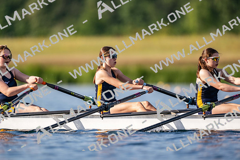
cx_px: 120
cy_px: 80
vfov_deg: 2.3
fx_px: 4001
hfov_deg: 3.4
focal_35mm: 600
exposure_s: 1/2500
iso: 250
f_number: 4
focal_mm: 600
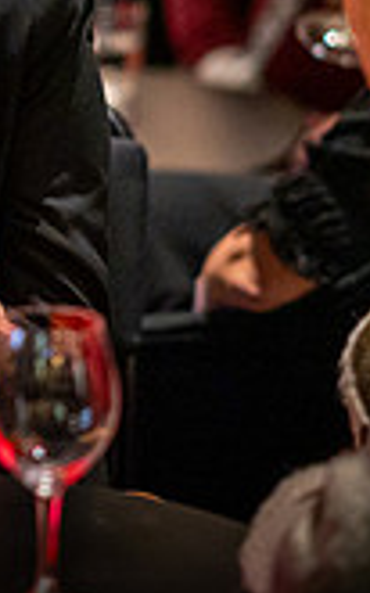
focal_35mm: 305
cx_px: -126
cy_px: 59
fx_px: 4925
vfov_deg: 6.9
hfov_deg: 4.3
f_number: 1.4
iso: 5000
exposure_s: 1/200
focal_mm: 85
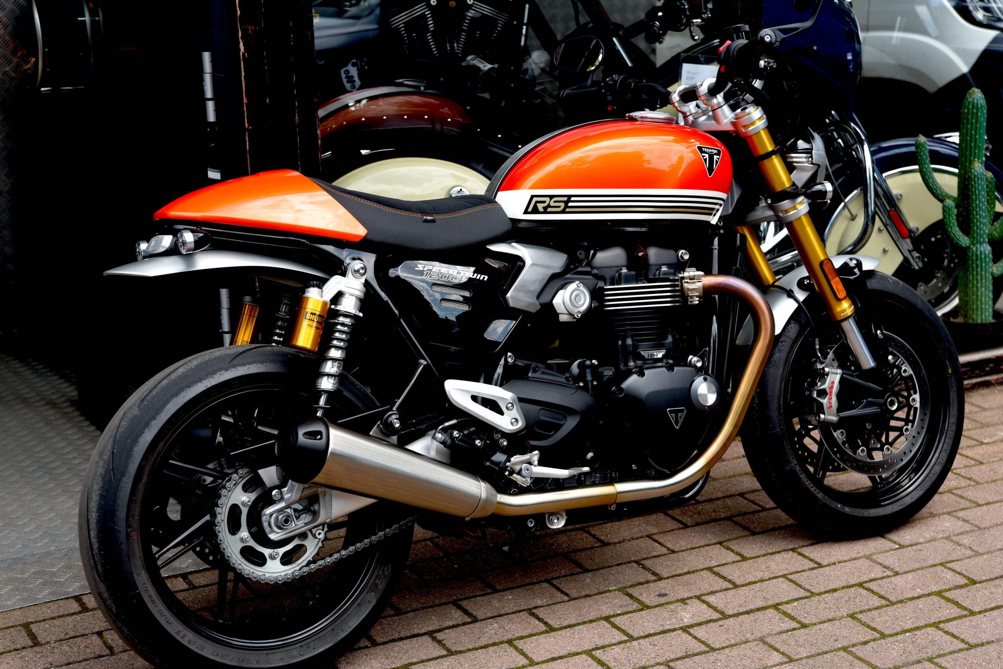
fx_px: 1728
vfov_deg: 21.9
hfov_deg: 32.4
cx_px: 502
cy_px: 334
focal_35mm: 62
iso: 100
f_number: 5.6
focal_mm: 62
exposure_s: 1/125
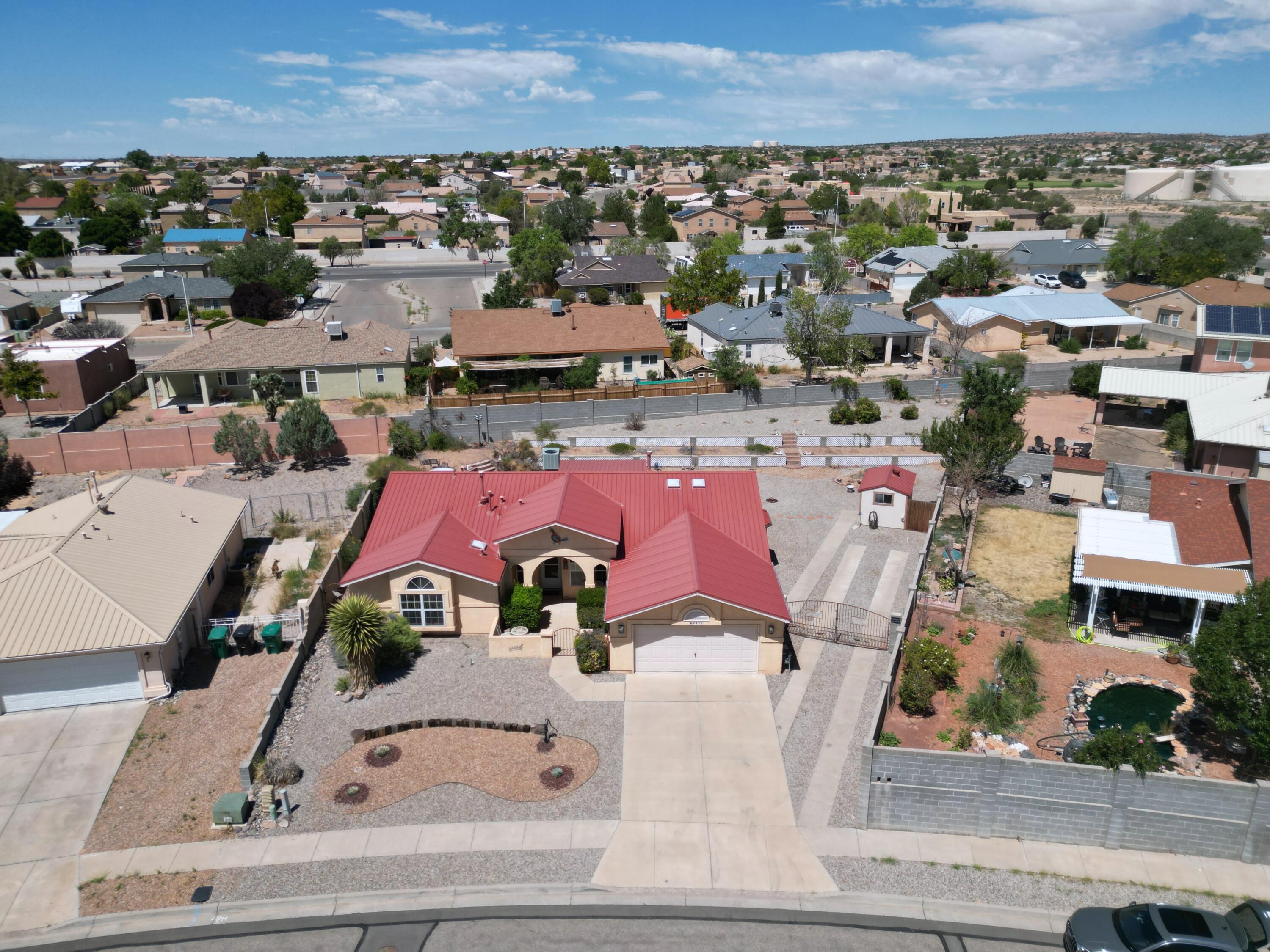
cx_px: 635
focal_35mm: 24
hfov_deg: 71.6
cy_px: 476
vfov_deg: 56.8
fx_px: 881
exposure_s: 1/4000
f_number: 1.7
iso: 110
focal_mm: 6.72
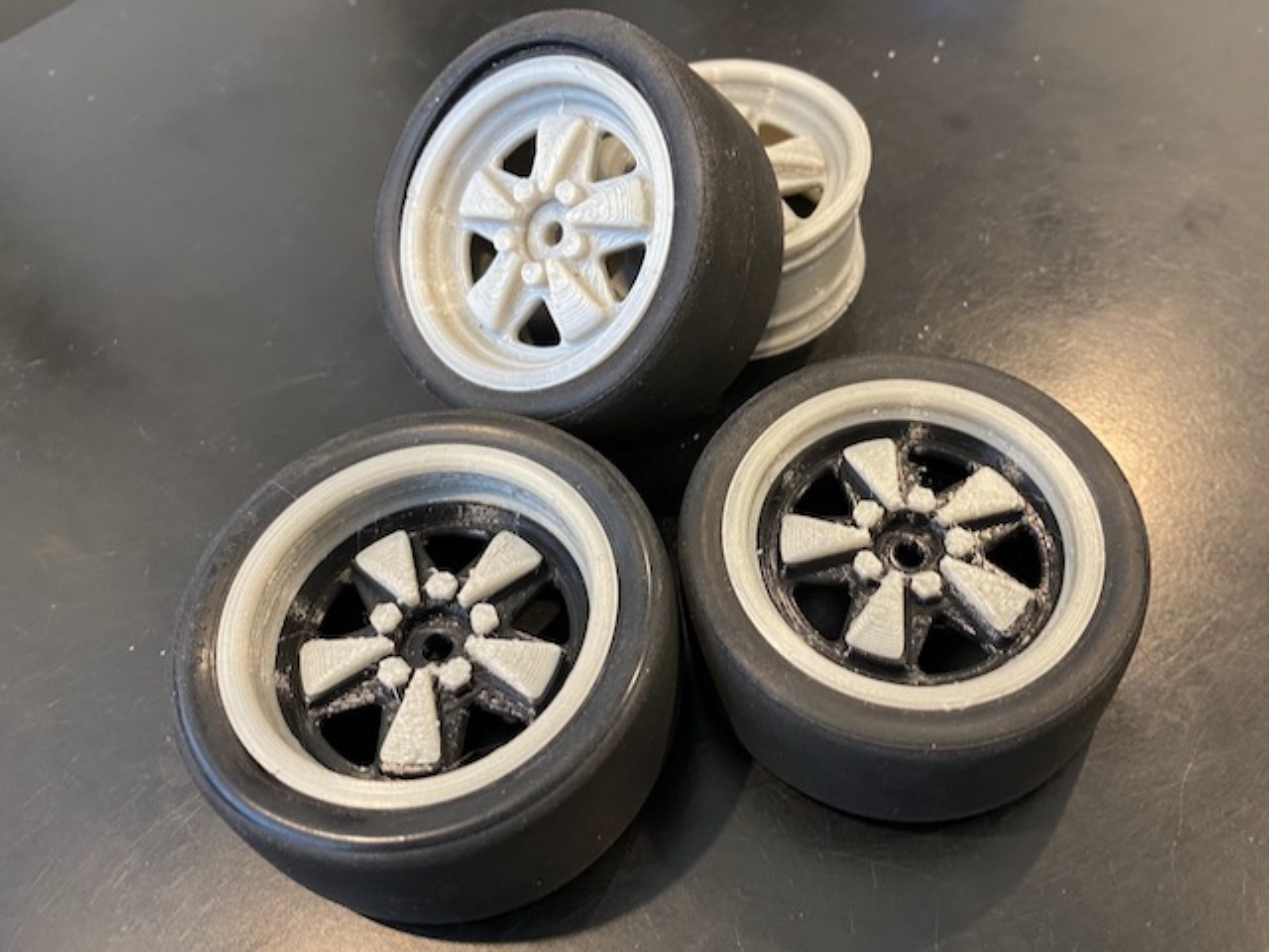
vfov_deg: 53.1
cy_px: 476
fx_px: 953
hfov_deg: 67.3
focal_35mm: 26
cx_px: 634
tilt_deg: -53.7
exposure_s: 1/50
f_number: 1.8
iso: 320
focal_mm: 4.25
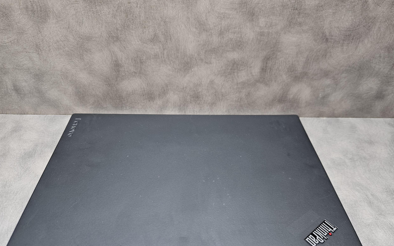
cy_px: 147
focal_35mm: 25
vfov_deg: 49.0
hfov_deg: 72.6
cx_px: 196
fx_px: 268
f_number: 1.8
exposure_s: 1/100
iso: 250
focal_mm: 5.4
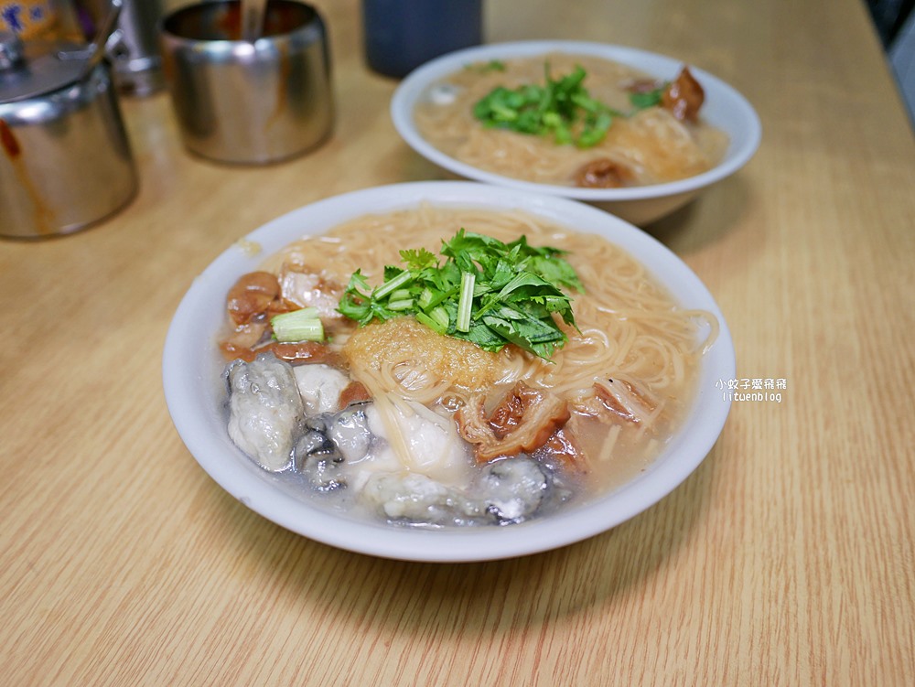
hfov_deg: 63.4
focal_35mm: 28
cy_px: 344
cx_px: 458
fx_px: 740
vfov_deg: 49.8
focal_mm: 14
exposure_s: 1/60
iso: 200
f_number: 2.5
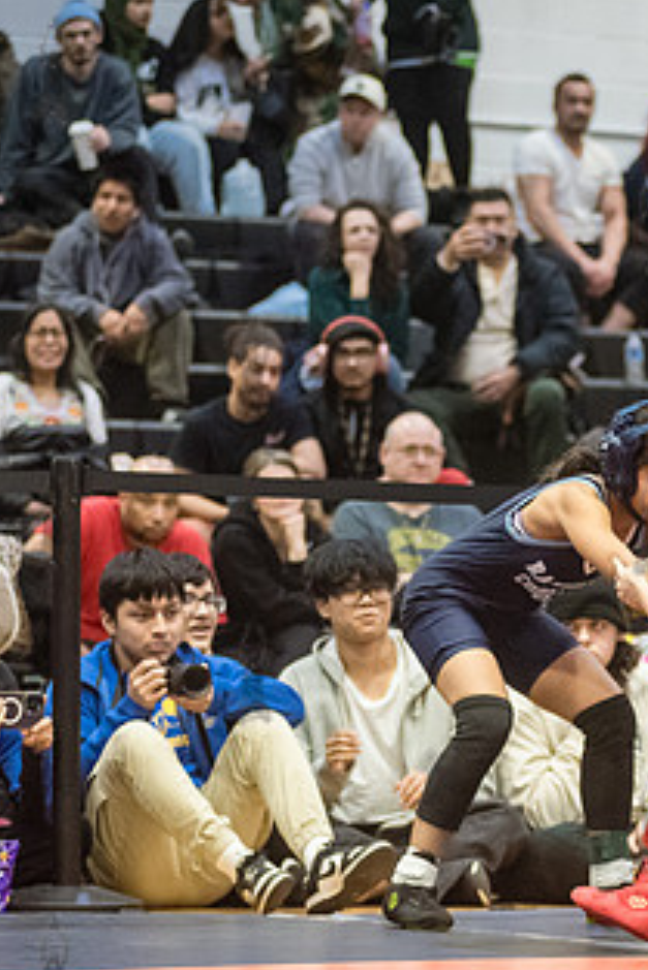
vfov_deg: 10.4
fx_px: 5313
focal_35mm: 197
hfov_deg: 7.0
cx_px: 651
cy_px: 519
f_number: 3.2
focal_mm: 105
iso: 8000
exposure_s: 1/500
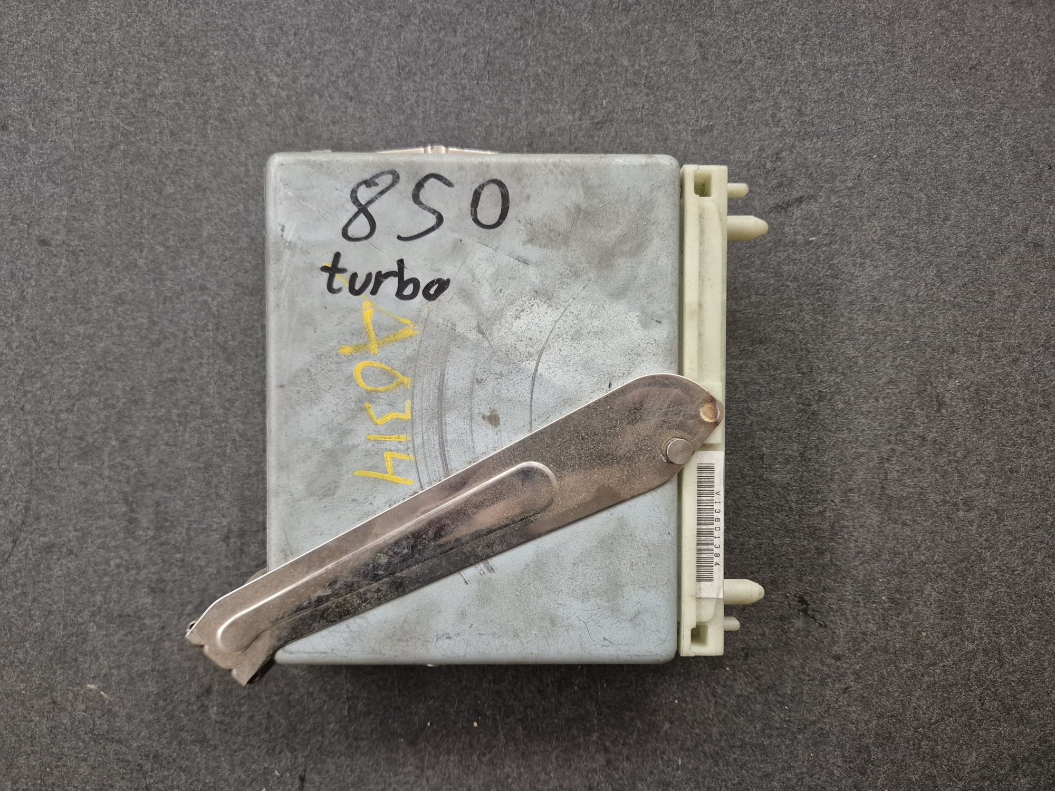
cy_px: 396
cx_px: 528
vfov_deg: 58.9
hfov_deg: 73.9
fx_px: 701
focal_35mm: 23
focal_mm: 5.4
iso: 1000
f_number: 1.8
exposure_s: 1/100
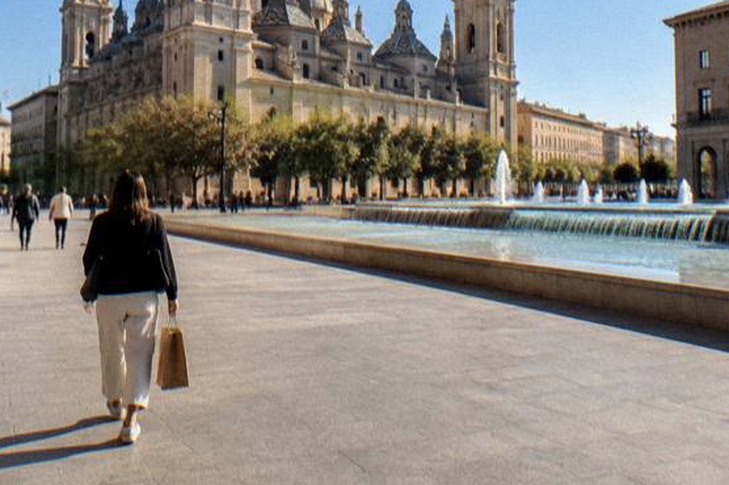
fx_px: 1275
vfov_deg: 21.2
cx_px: 532
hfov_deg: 31.4
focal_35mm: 63
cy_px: 85
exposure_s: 1/400
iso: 320
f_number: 10
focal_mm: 35
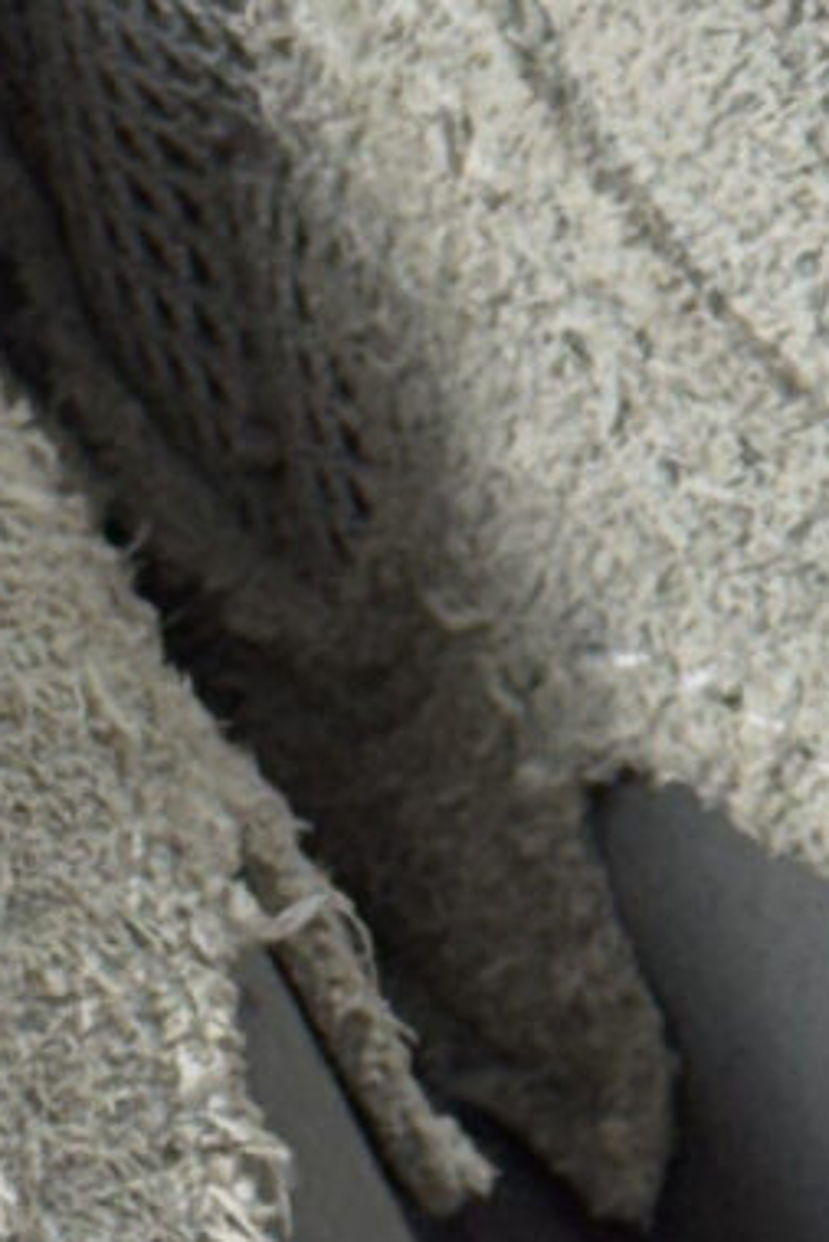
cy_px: 79
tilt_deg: -47.7
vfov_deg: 6.1
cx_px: -43
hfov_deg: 4.1
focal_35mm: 337
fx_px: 11629
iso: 80
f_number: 1.78
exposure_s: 1/60
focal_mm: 6.76
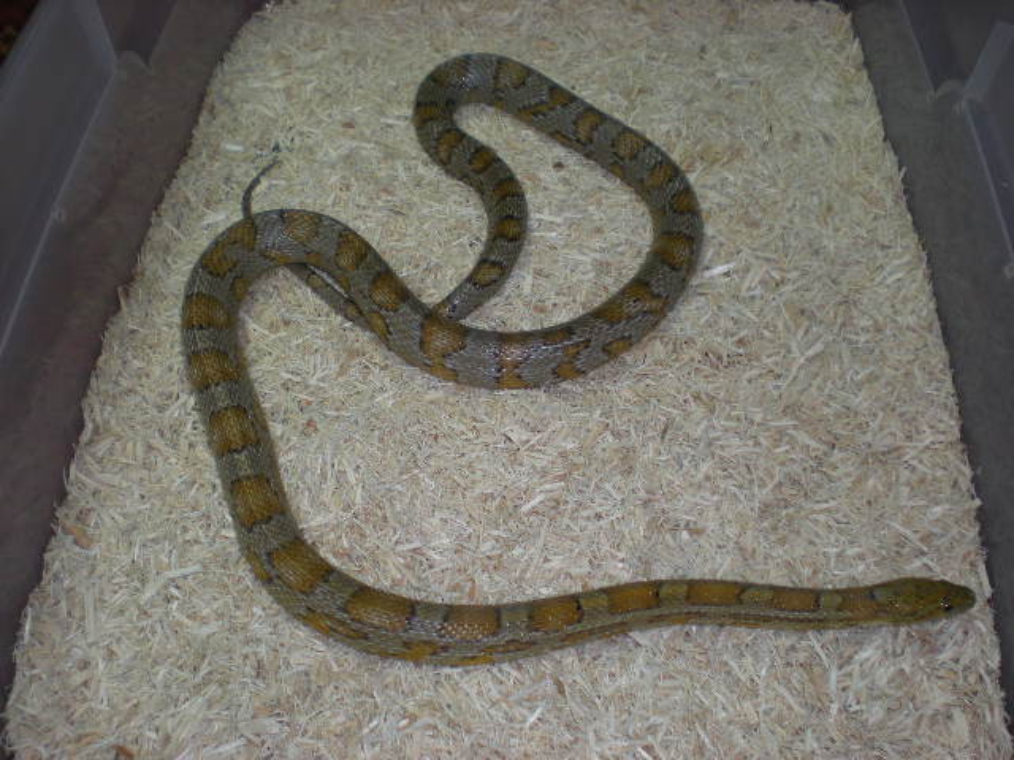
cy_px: 380
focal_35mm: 38
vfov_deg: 37.7
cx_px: 507
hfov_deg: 49.0
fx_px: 1113
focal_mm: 6.3
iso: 64
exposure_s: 1/49.3
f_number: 3.1
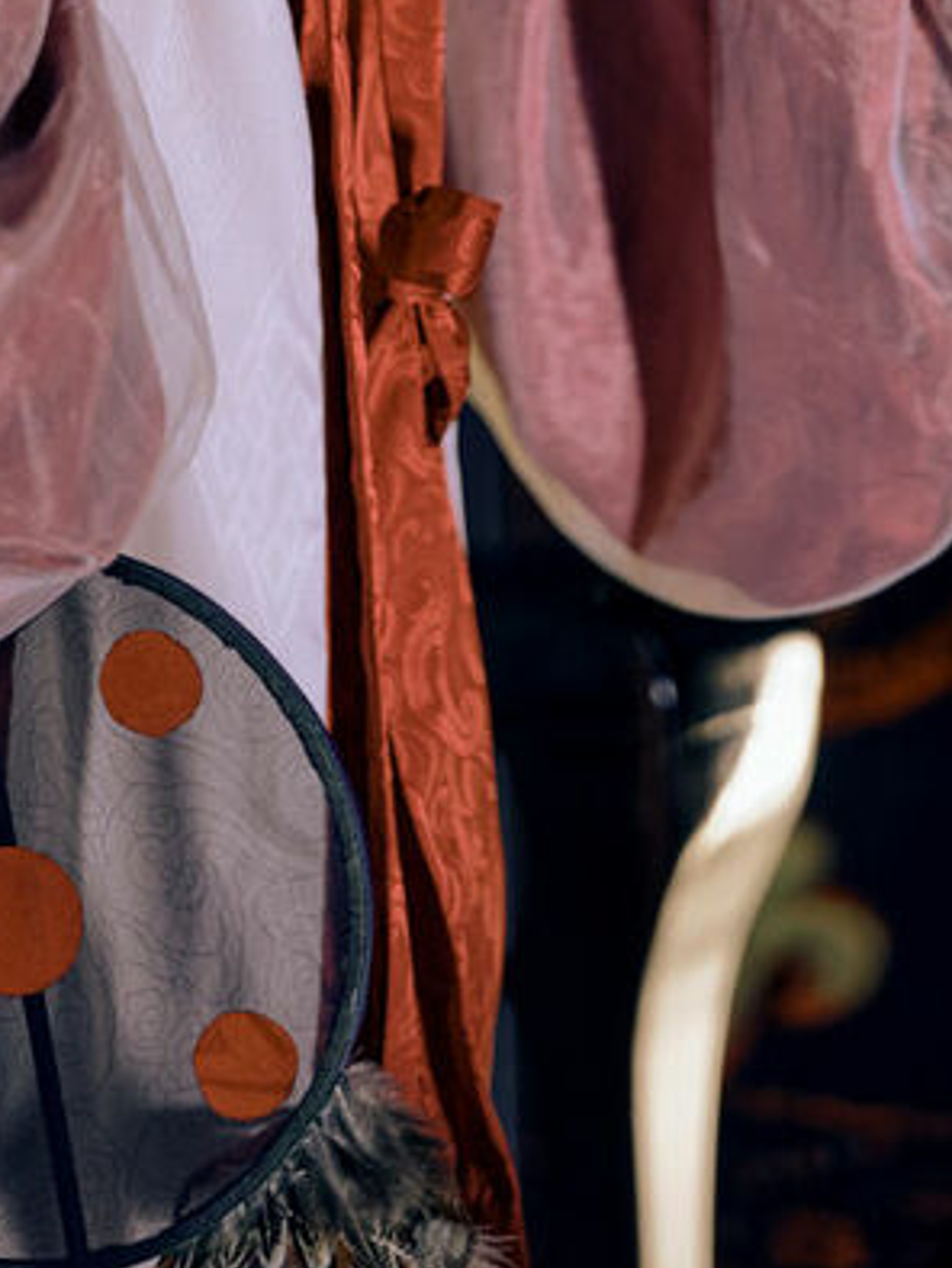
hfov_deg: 4.8
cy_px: -776
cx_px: 180
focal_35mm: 309
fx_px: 11318
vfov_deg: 6.3
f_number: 2
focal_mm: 110
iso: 320
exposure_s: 1/200
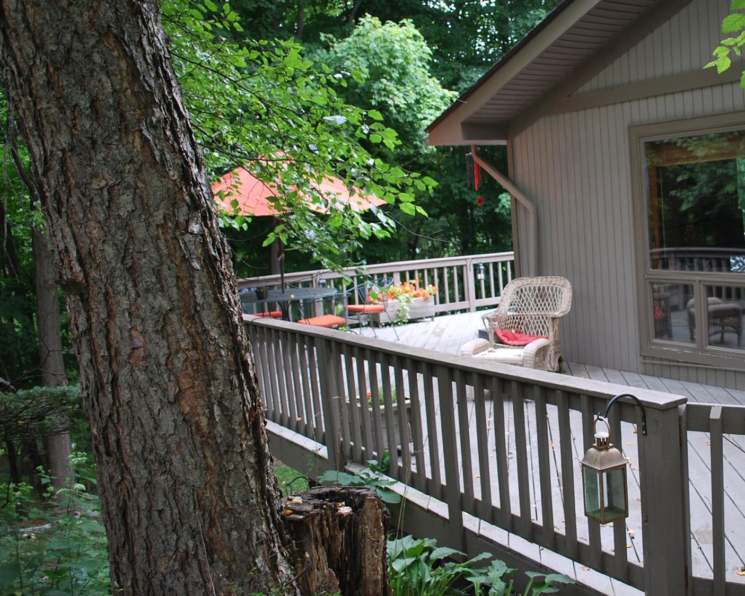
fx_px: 816
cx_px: 520
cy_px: 266
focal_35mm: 37
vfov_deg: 40.1
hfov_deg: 47.9
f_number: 3.5
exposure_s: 1/20
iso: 100
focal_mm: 18
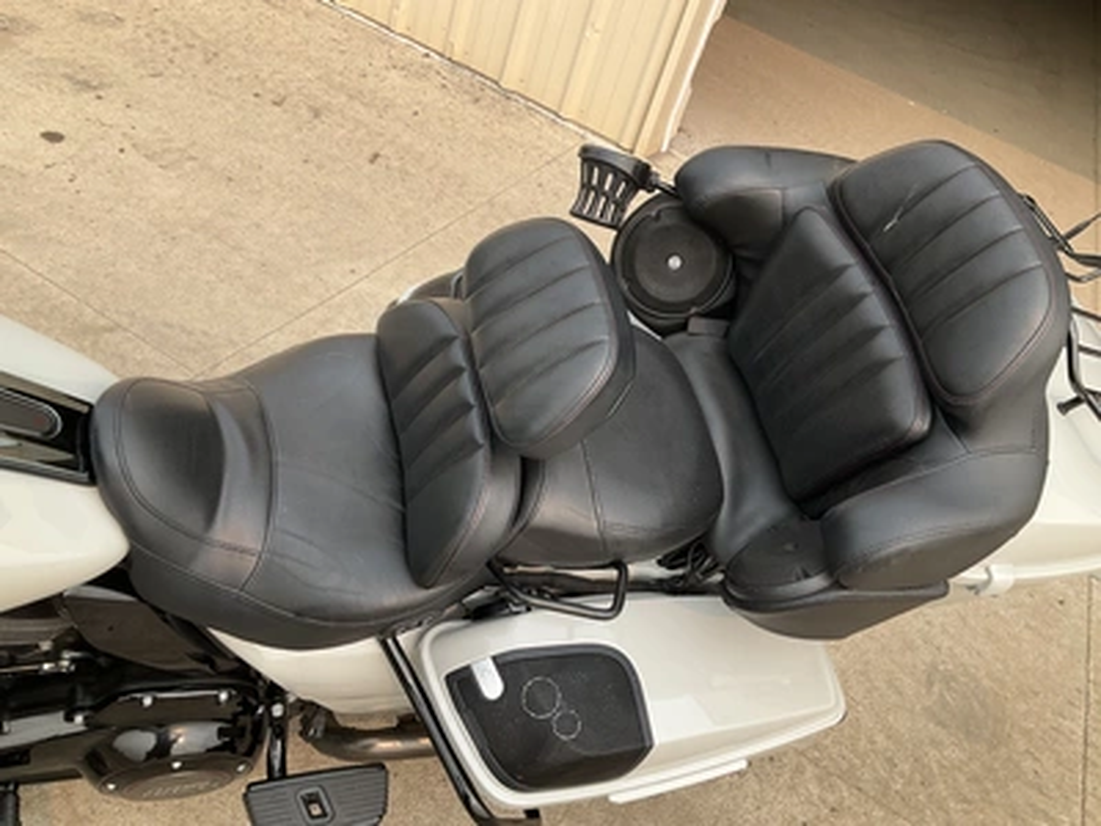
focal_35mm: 29
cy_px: 413
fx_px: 922
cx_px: 550
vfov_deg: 48.2
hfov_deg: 61.7
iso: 25
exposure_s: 1/635
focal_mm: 3
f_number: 1.8
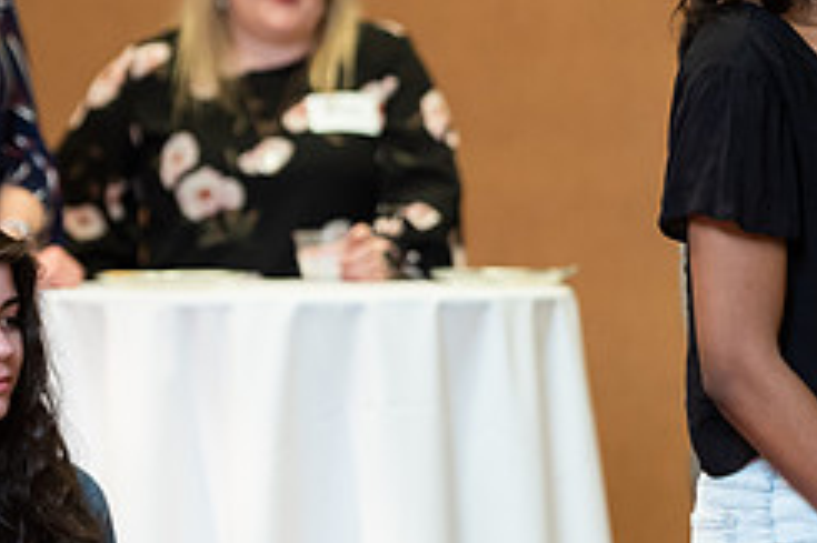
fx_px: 5647
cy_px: 188
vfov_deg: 5.5
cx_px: 777
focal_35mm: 249
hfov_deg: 8.2
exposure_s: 1/200
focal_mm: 105
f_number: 2.8
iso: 2000
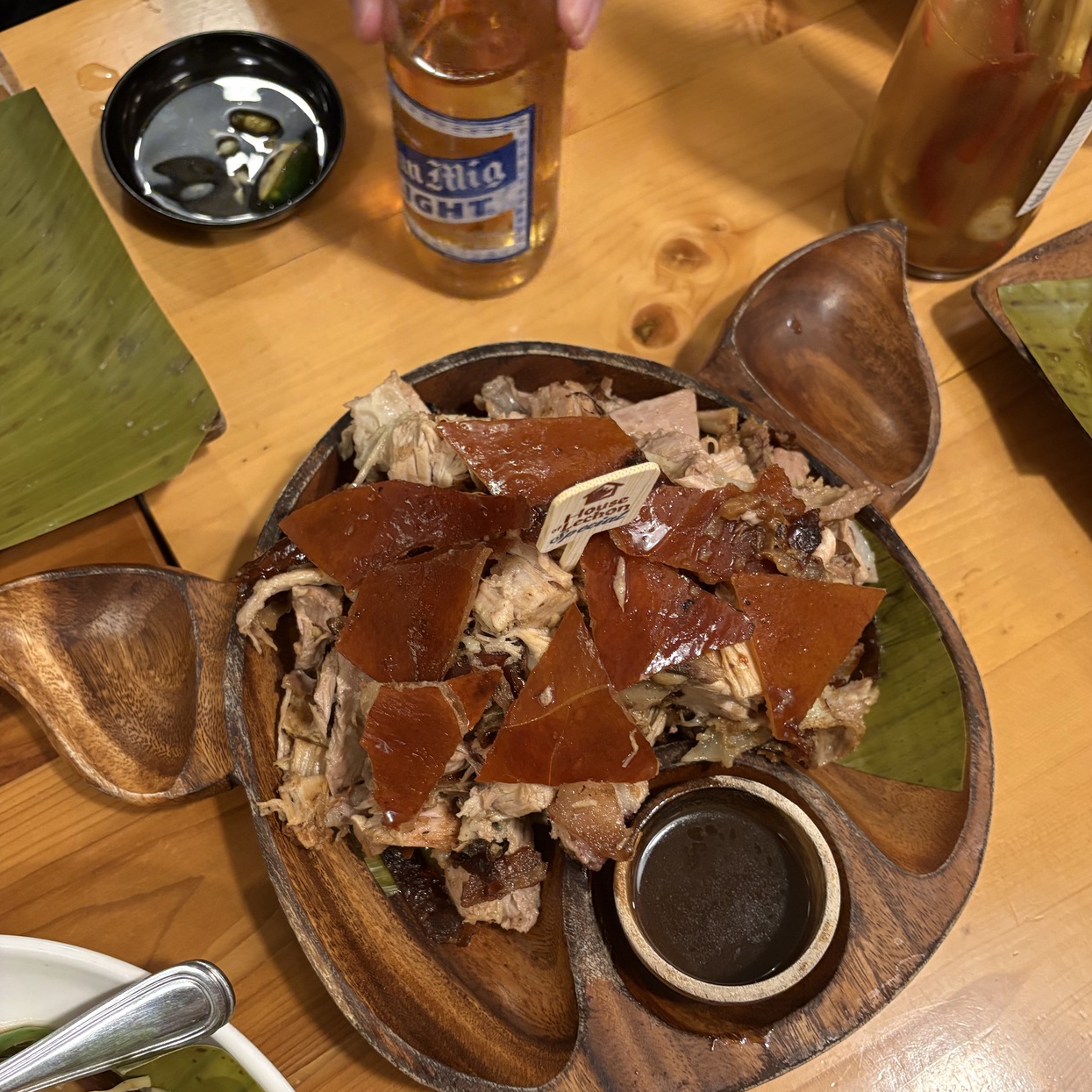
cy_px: 633
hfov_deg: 52.5
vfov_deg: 52.3
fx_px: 1106
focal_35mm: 31
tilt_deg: -69.4
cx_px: 550
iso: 320
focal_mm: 5.96
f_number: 1.6
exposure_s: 1/60
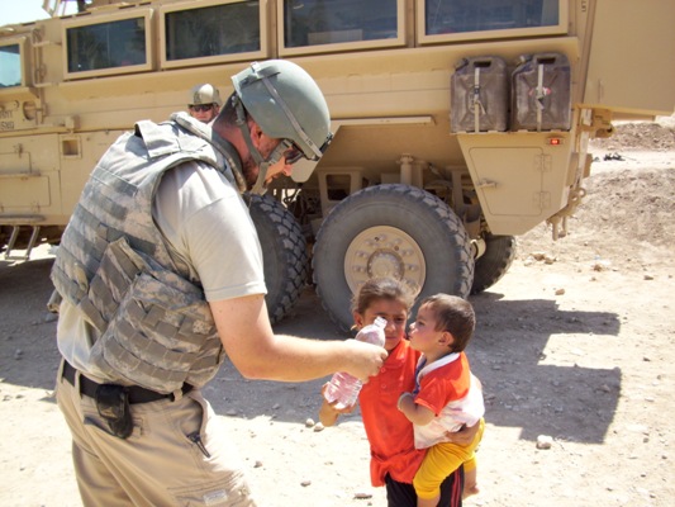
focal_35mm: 34
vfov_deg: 41.8
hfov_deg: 53.9
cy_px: 254
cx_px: 338
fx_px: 663
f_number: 5.6
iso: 80
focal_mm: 5.7
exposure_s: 1/160
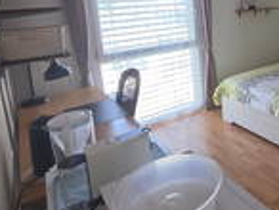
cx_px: 258
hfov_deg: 49.6
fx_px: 258
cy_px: 38
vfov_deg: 42.1
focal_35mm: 32
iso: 250
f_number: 1.9
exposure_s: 1/100
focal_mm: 2.2
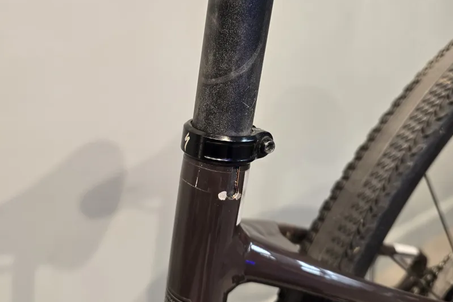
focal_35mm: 32
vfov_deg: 40.8
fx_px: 403
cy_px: 115
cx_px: 227
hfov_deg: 58.7
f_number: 1.7
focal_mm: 6.3
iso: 125
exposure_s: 1/50
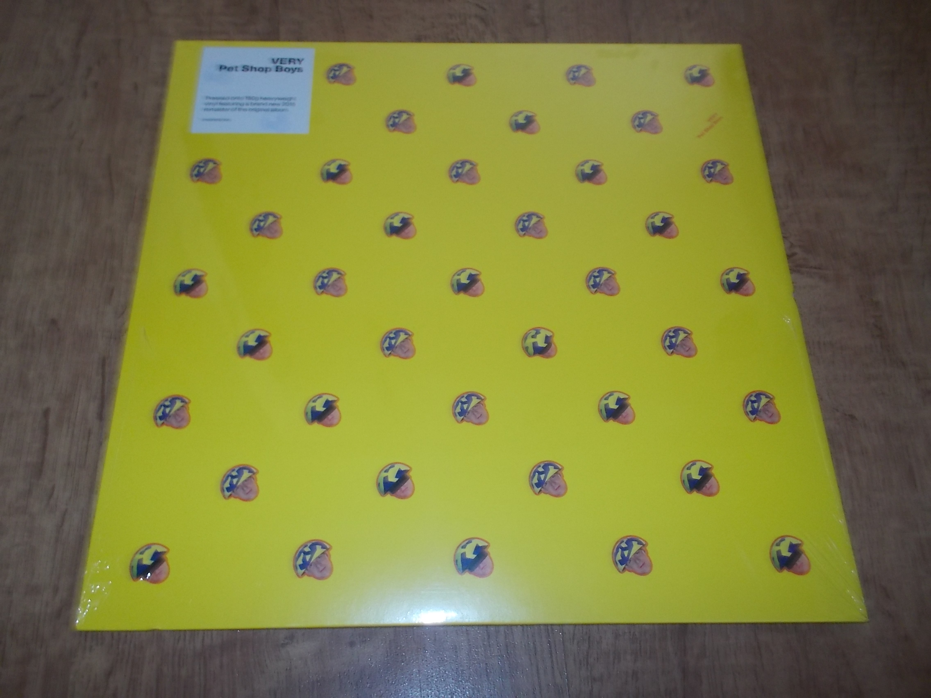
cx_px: 466
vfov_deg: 48.2
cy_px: 349
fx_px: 780
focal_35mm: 29
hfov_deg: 61.7
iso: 200
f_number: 3.3
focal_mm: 4.1
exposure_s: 1/30
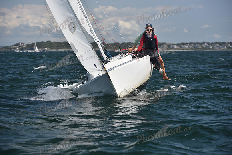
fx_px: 870
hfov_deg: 15.2
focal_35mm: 135
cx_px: 116
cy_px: 78
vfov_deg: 10.2
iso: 250
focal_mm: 135
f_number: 5.6
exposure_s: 1/1000
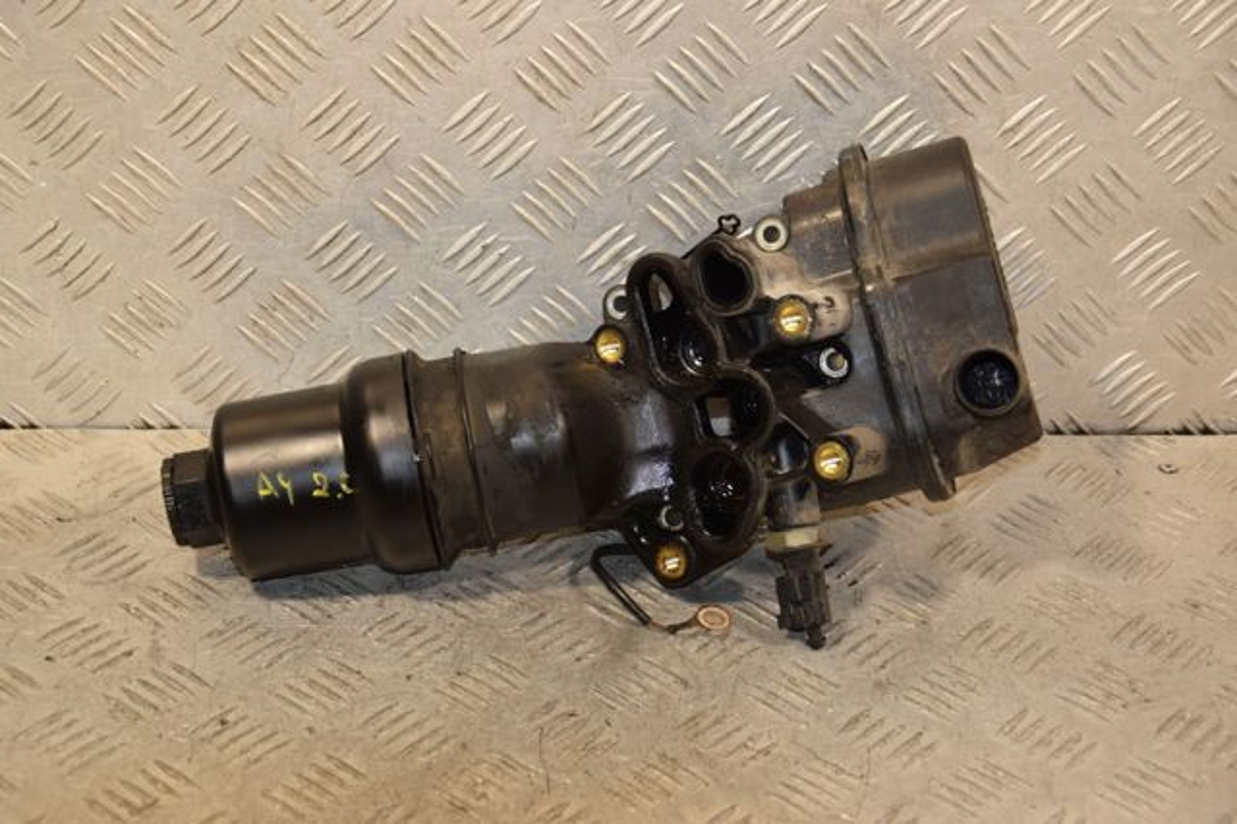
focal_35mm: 72
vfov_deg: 18.9
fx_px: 2473
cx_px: 618
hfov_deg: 28.1
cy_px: 412
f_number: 4.8
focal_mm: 48
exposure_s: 1/160
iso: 800
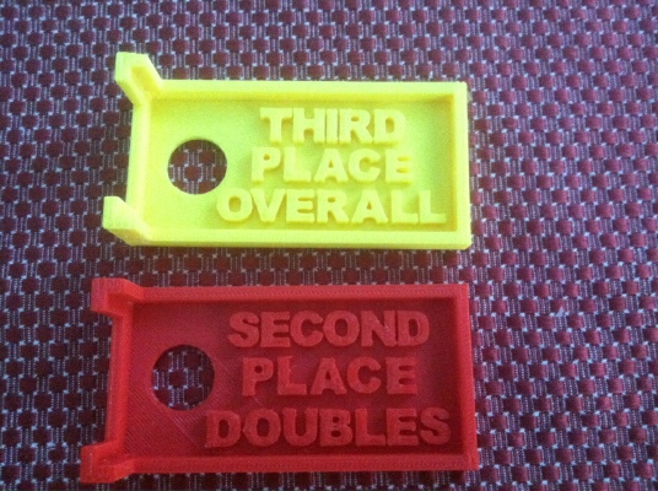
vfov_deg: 40.6
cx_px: 329
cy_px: 246
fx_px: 664
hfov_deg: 52.7
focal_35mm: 35
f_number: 2.8
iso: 1000
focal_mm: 3.85
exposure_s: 1/15
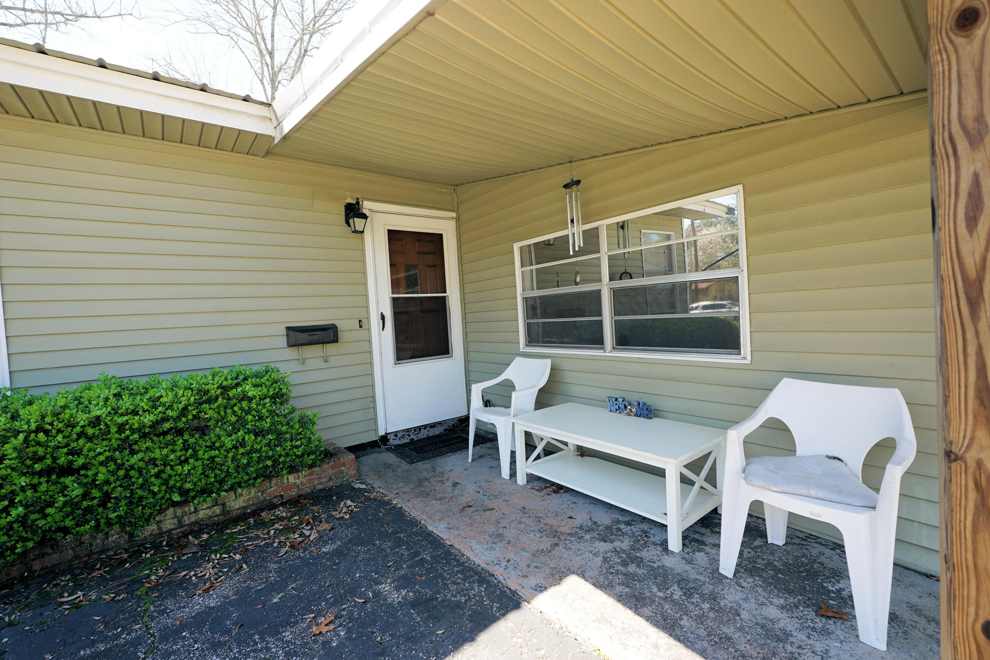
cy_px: 330
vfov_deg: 77.3
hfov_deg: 100.4
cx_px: 495
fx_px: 413
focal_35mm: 15
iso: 100
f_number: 5
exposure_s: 1/100
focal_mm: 10
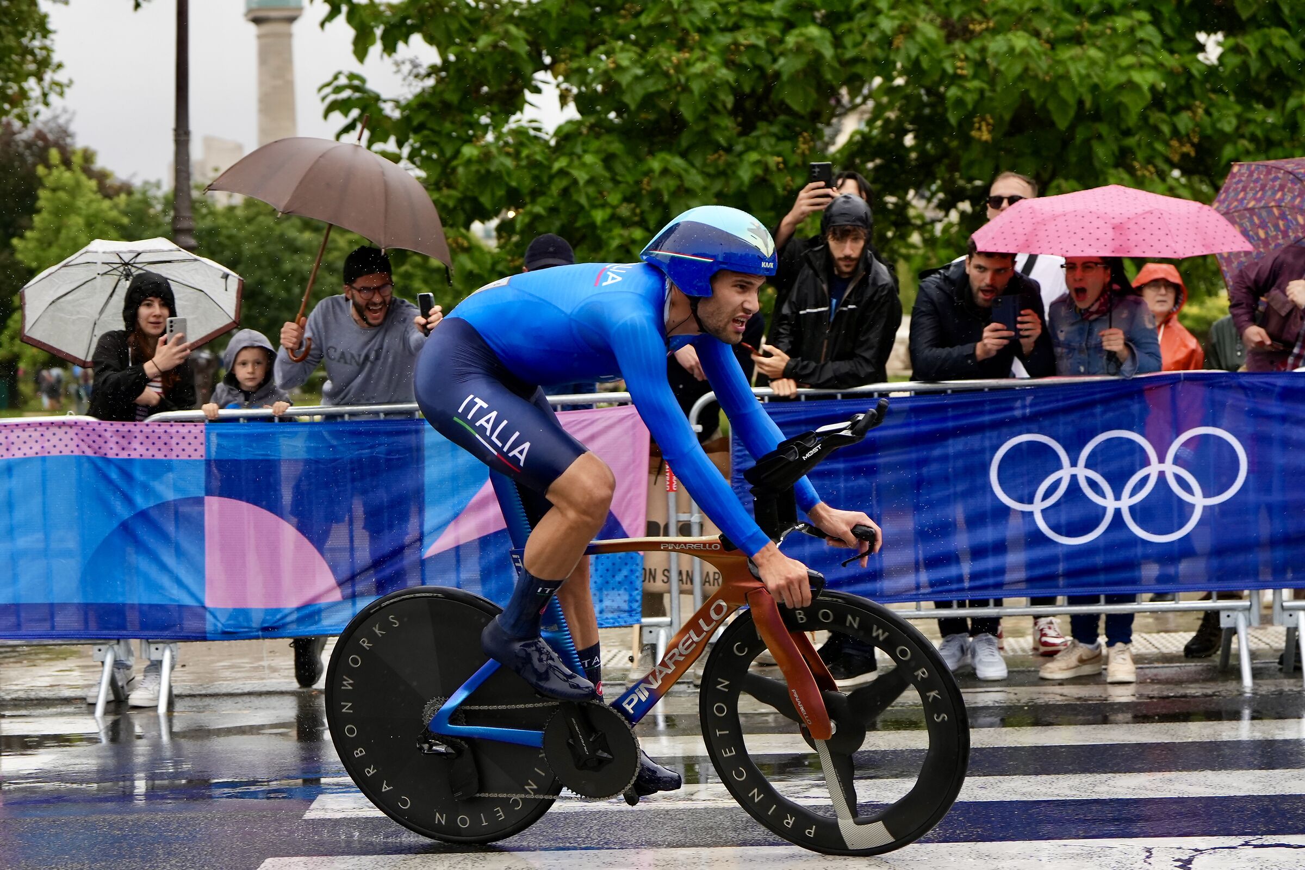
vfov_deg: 19.5
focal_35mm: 70
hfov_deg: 28.8
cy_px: 435
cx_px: 652
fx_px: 2537
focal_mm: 70
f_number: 4
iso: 1000
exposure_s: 1/2000
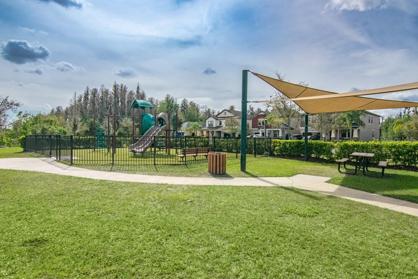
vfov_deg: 63.2
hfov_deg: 85.4
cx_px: 209
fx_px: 226
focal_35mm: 20
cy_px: 140
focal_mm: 13
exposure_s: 1/4000
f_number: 7.1
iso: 1000
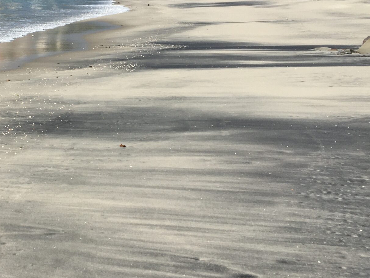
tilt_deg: -8.7
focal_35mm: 61
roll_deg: -3.2
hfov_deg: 30.2
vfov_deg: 23.9
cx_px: 30
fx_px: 652
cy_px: 96
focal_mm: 4.15
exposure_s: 1/2564
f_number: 2.2
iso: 25
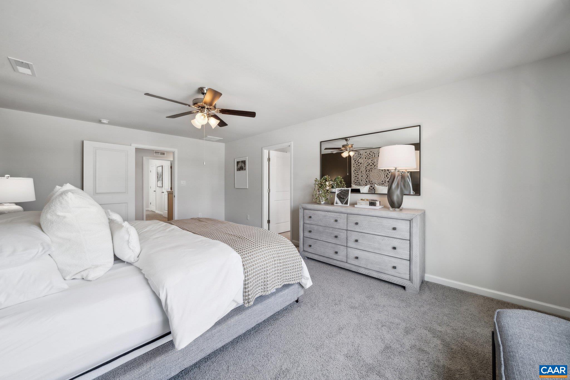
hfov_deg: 112.6
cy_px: 190
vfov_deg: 90.0
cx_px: 285
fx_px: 190
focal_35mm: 12
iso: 160
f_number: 7.1
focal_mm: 12
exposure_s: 1/20
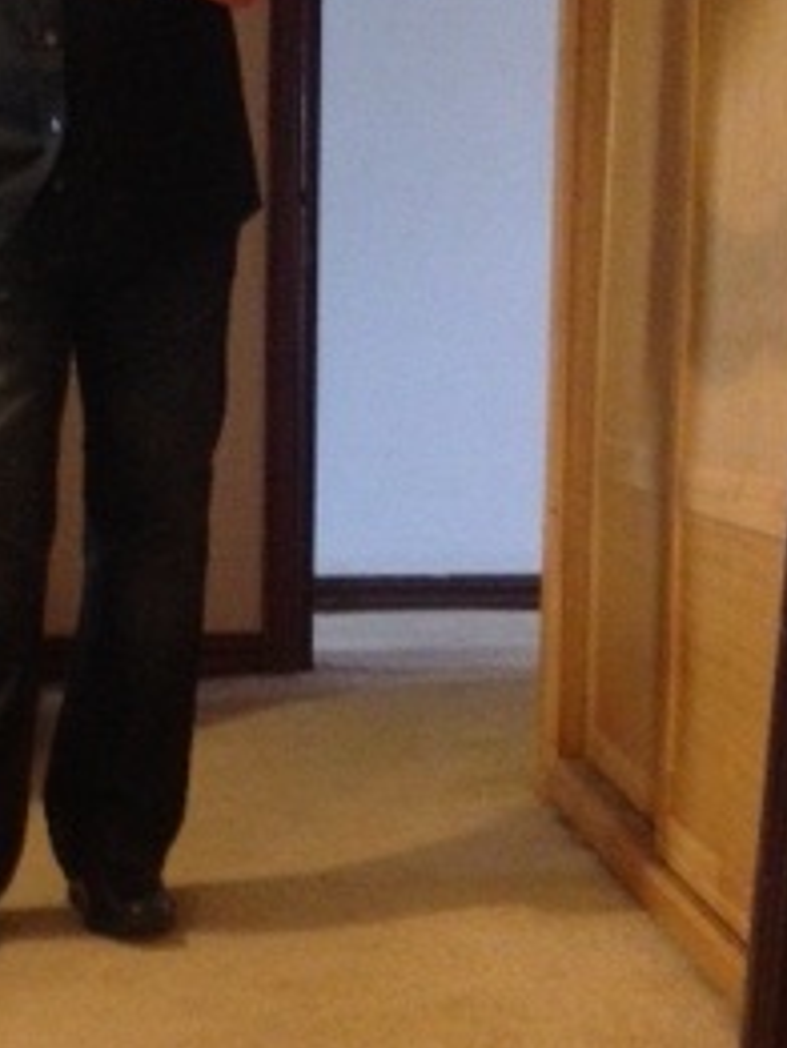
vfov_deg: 24.1
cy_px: 518
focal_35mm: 81
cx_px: 48
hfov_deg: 17.9
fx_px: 2453
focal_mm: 4.12
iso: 400
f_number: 2.4
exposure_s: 1/15
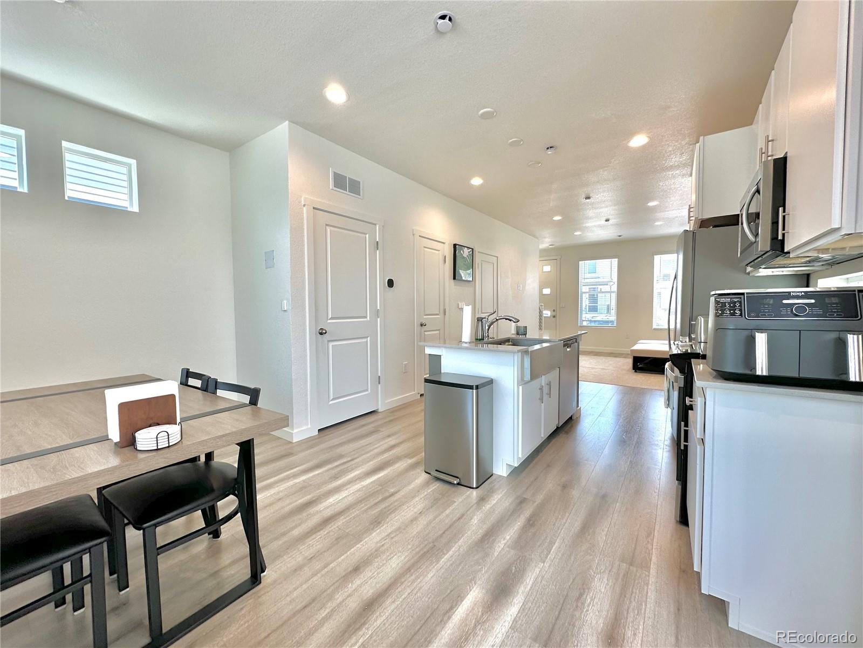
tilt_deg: -2.7
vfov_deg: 85.7
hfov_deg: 102.1
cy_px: 324
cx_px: 432
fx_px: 349
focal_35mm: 14
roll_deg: +0.0
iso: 64
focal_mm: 2.22
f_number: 2.2
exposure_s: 1/120
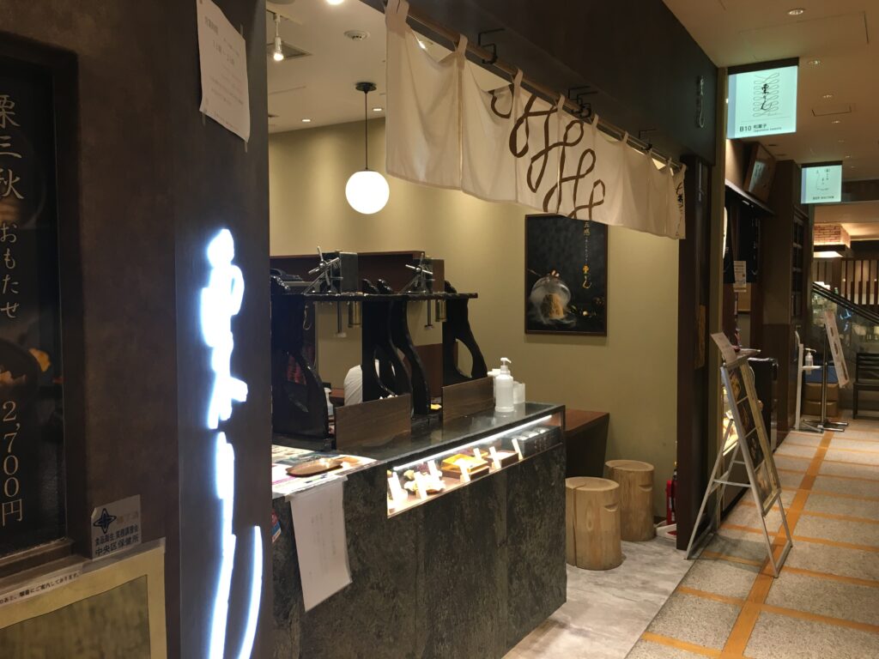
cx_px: 440
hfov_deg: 61.7
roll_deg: -0.4
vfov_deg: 48.2
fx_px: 736
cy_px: 330
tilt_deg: -2.8
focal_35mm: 29
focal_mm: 4.15
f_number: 2.2
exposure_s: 1/30
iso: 80
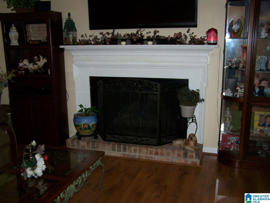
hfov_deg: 48.9
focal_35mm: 38
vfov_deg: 37.8
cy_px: 102
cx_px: 135
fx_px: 297
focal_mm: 6.3
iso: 160
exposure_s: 1/60
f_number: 2.8
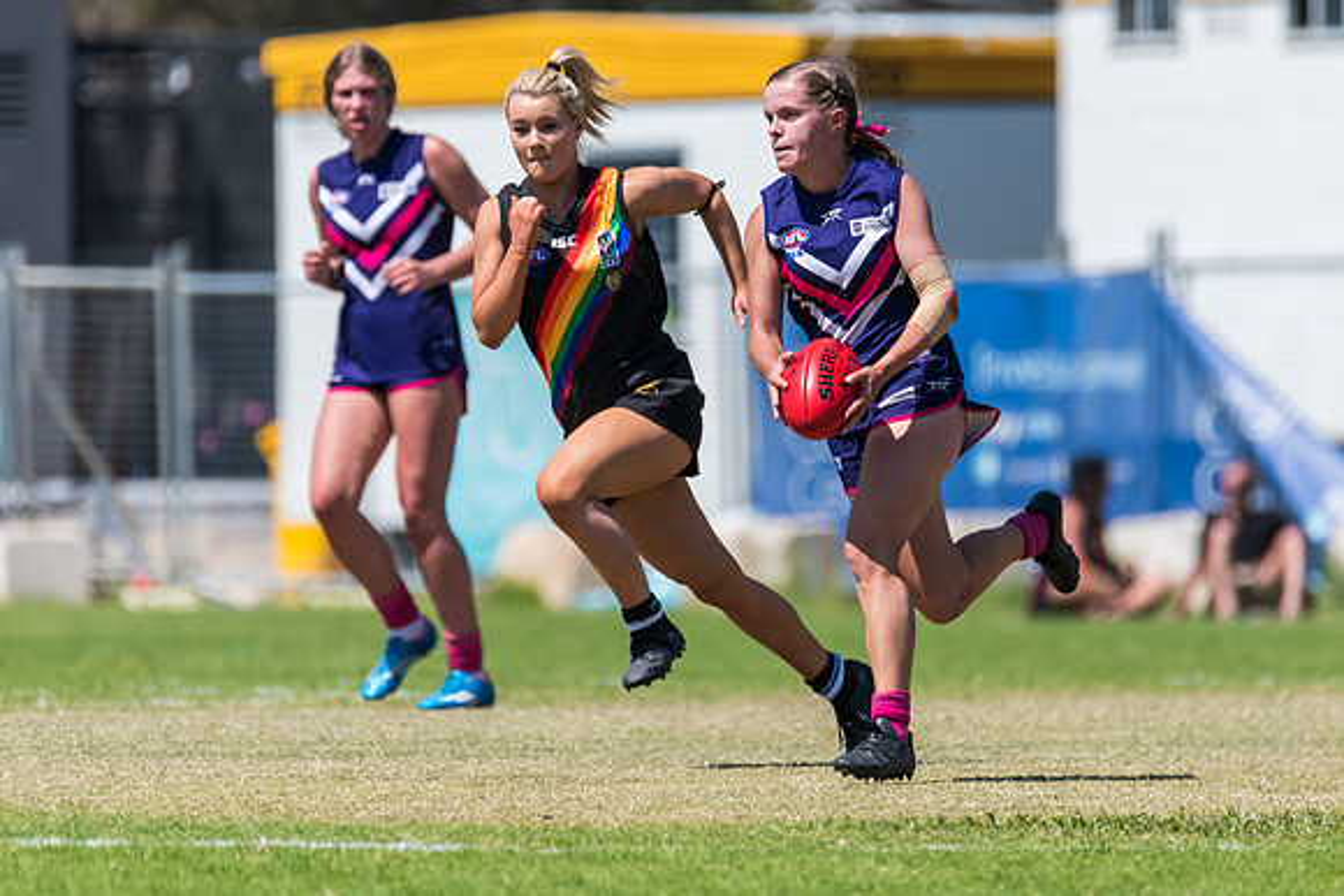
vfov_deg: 1.8
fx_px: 28375
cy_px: 398
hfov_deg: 2.7
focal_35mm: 760
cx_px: 766
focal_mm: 600
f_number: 6.3
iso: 800
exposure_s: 1/4000
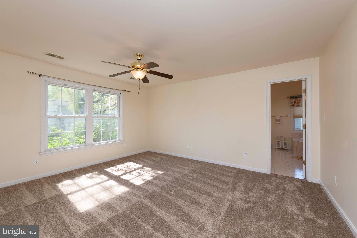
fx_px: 139
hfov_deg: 104.3
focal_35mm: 14
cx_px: 178
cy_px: 119
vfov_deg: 81.2
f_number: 5.6
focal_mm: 14
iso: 320
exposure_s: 1/125
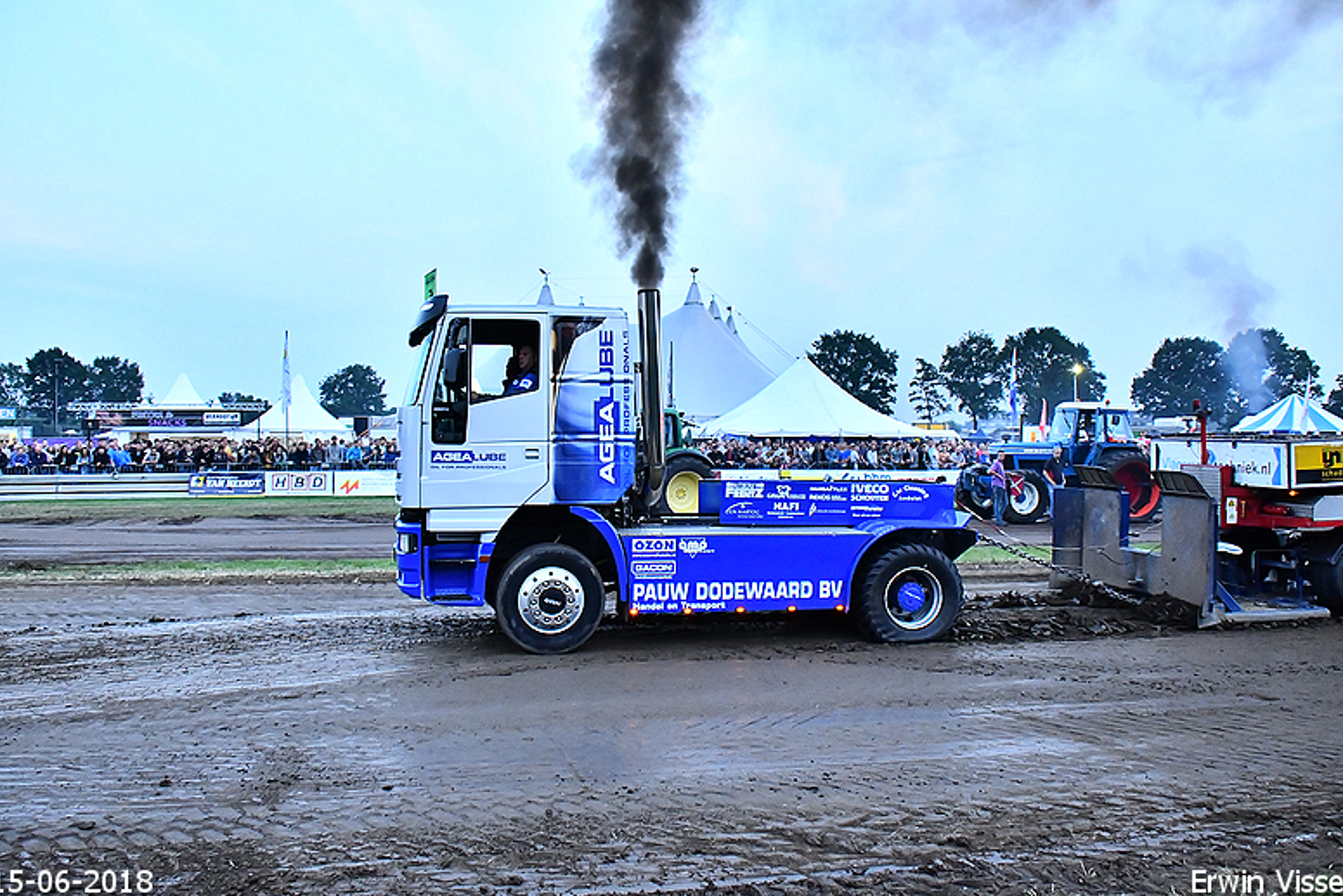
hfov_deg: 57.9
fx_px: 1213
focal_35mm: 33
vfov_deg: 40.5
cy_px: 438
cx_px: 672
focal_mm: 21
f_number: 3.8
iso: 2500
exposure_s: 1/640
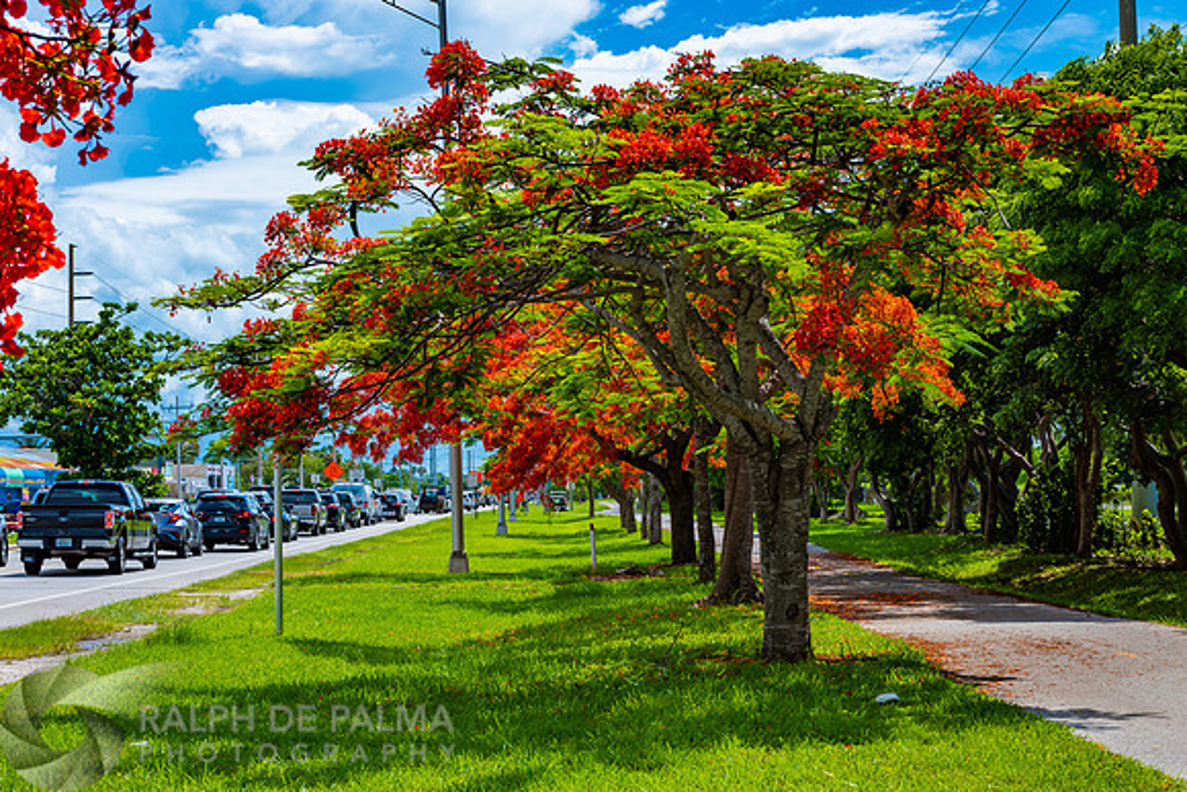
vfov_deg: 19.5
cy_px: 396
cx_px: 594
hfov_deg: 28.8
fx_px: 2308
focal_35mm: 70
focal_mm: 70
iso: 64
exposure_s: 1/100
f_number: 11
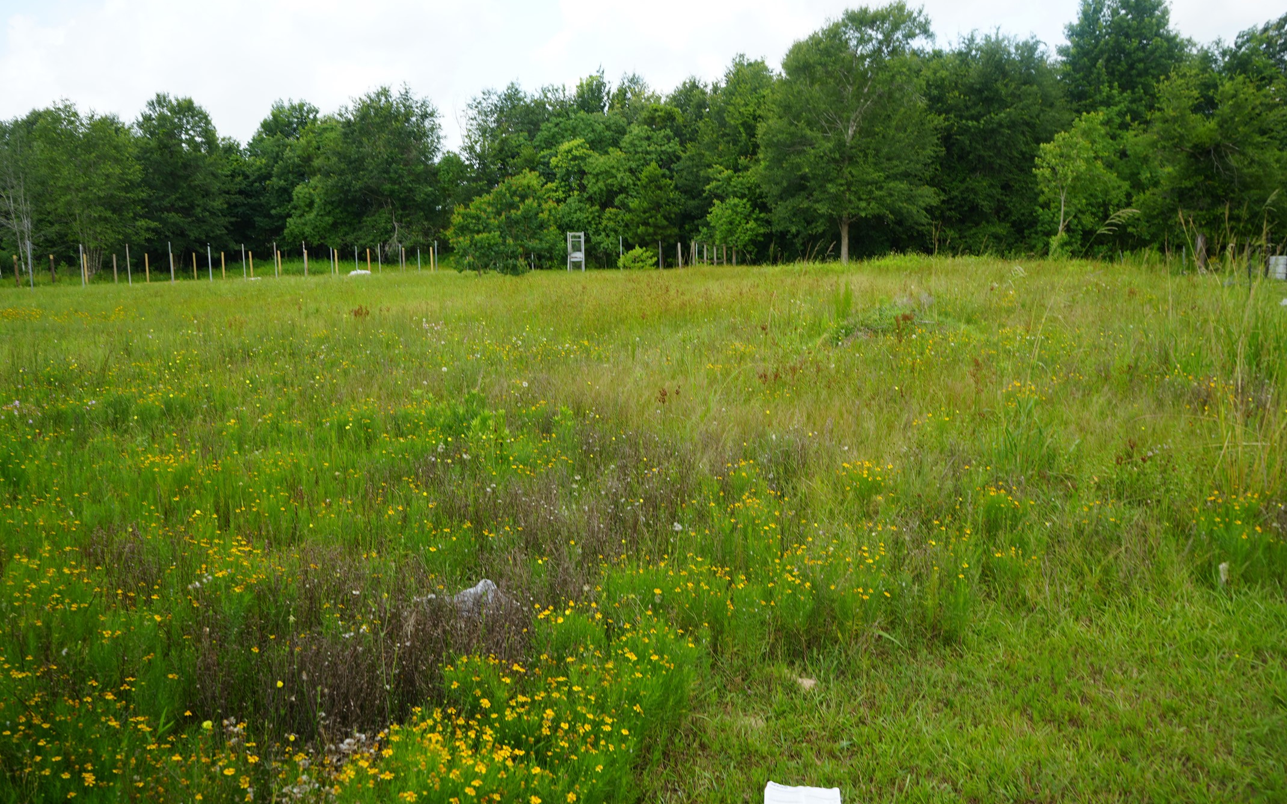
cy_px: 390
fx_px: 1052
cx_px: 644
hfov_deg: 62.9
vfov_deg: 41.8
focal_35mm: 30
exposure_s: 1/100
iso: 100
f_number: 6.3
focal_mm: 29
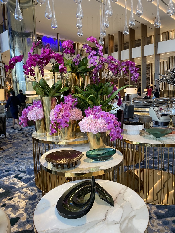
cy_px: 116
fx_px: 175
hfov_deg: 53.1
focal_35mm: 26
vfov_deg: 67.3
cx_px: 88
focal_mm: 4.25
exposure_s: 1/50
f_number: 1.8
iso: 100
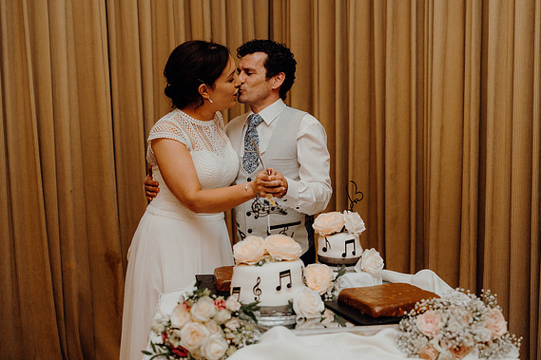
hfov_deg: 38.9
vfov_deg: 26.5
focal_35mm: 51
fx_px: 766
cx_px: 274
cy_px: 179
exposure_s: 1/200
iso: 1250
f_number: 2.8
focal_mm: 50
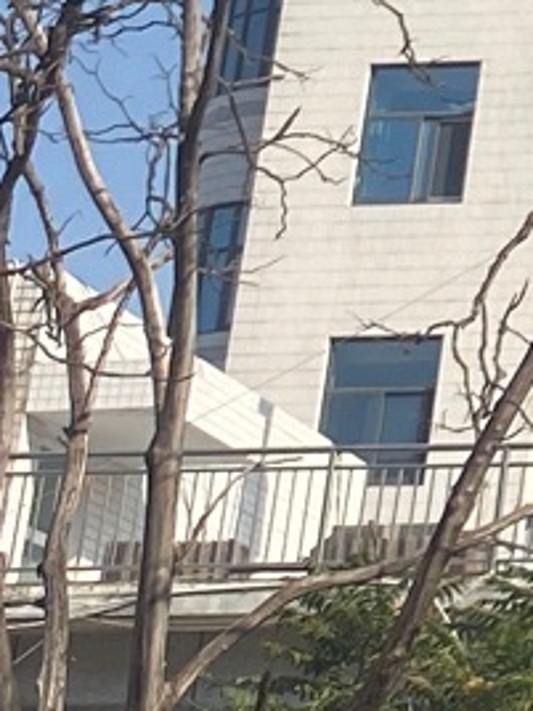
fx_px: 3983
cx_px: 1790
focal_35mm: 194
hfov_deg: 6.7
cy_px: -411
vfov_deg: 9.8
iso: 32
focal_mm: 4.25
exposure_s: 1/2890
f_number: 1.8
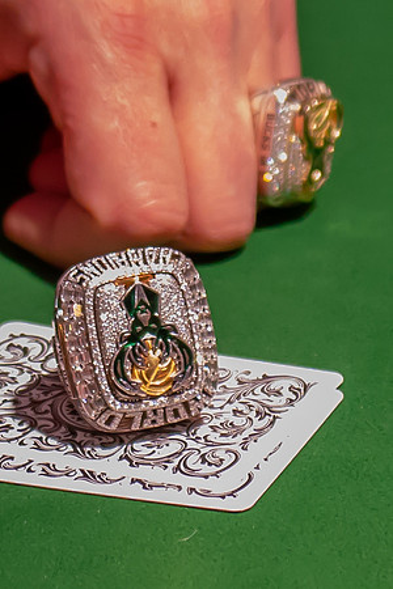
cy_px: -15
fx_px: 7447
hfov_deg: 3.0
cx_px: 113
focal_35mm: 455
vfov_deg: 4.5
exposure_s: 1/250
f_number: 2.8
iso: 3200
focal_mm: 70
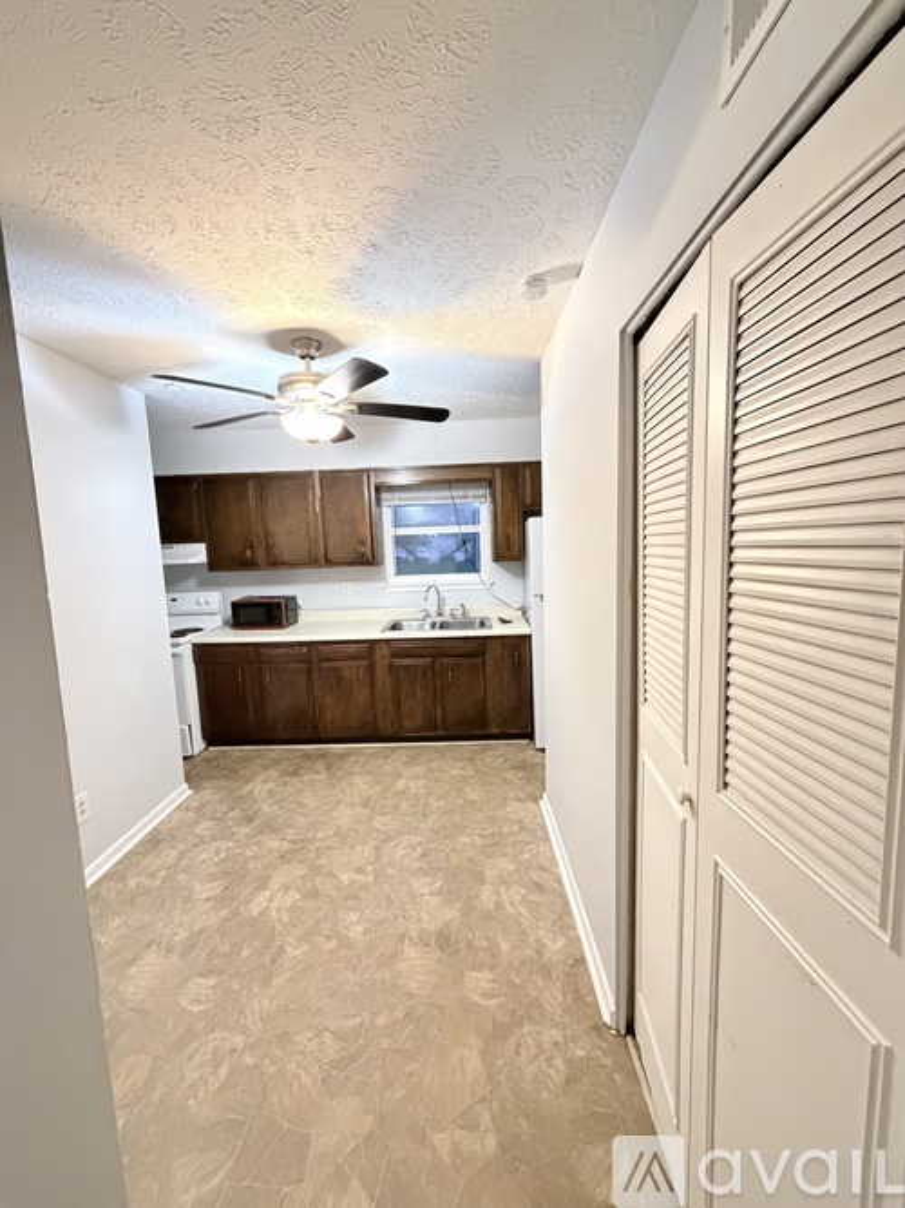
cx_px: 452
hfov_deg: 85.7
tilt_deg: -6.2
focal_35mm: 14
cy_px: 604
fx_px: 488
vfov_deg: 102.1
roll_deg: +2.1
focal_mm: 2.22
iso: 1250
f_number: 2.2
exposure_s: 1/30
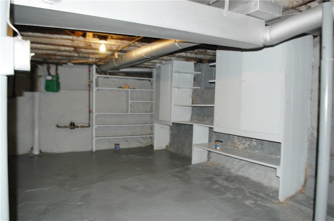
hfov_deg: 67.5
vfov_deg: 47.7
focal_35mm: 27
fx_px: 250
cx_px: 167
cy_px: 110
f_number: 3.5
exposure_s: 1/60
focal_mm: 18
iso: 400
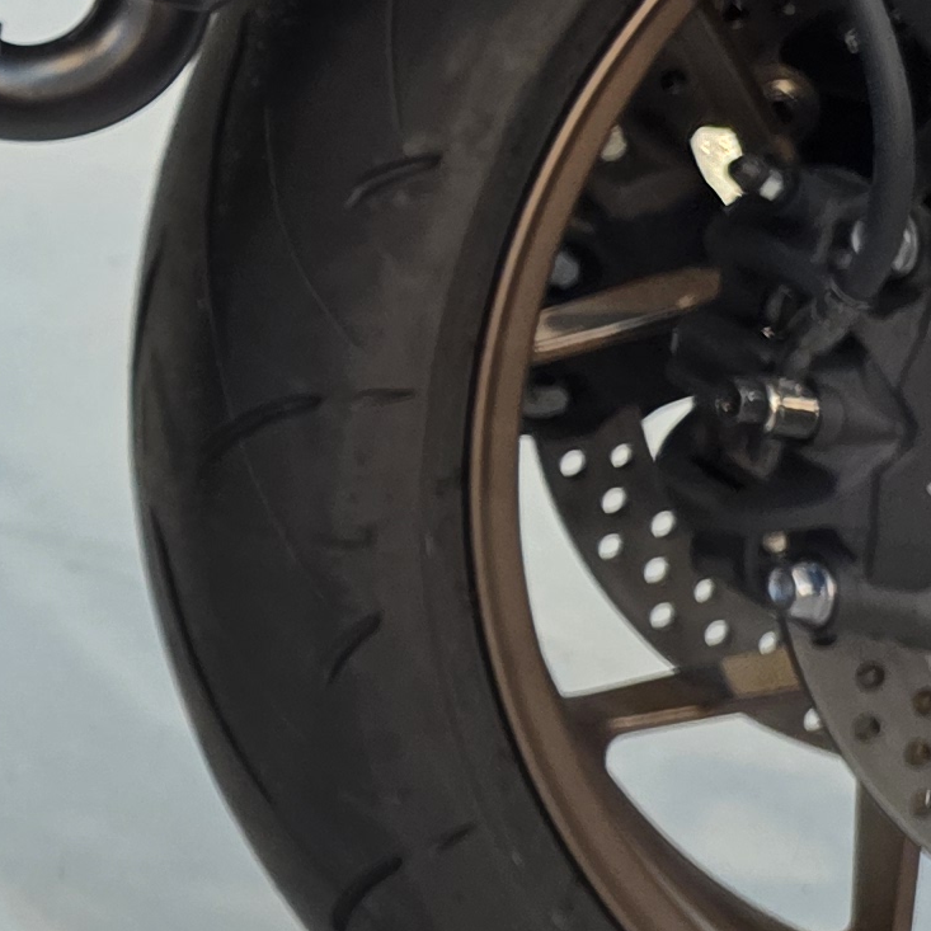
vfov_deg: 14.9
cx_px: -1376
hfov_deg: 12.2
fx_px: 3378
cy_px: -351
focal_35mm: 111
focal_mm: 6.25
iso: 320
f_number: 1.7
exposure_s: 1/120
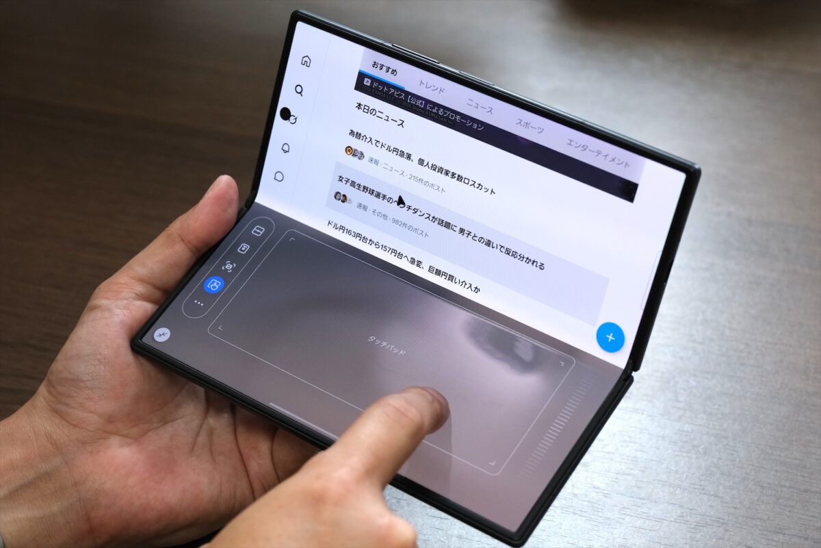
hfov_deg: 28.1
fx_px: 1642
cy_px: 274
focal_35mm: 72
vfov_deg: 18.9
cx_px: 410
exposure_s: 1/125
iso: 1600
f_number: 5.6
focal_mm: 48.2
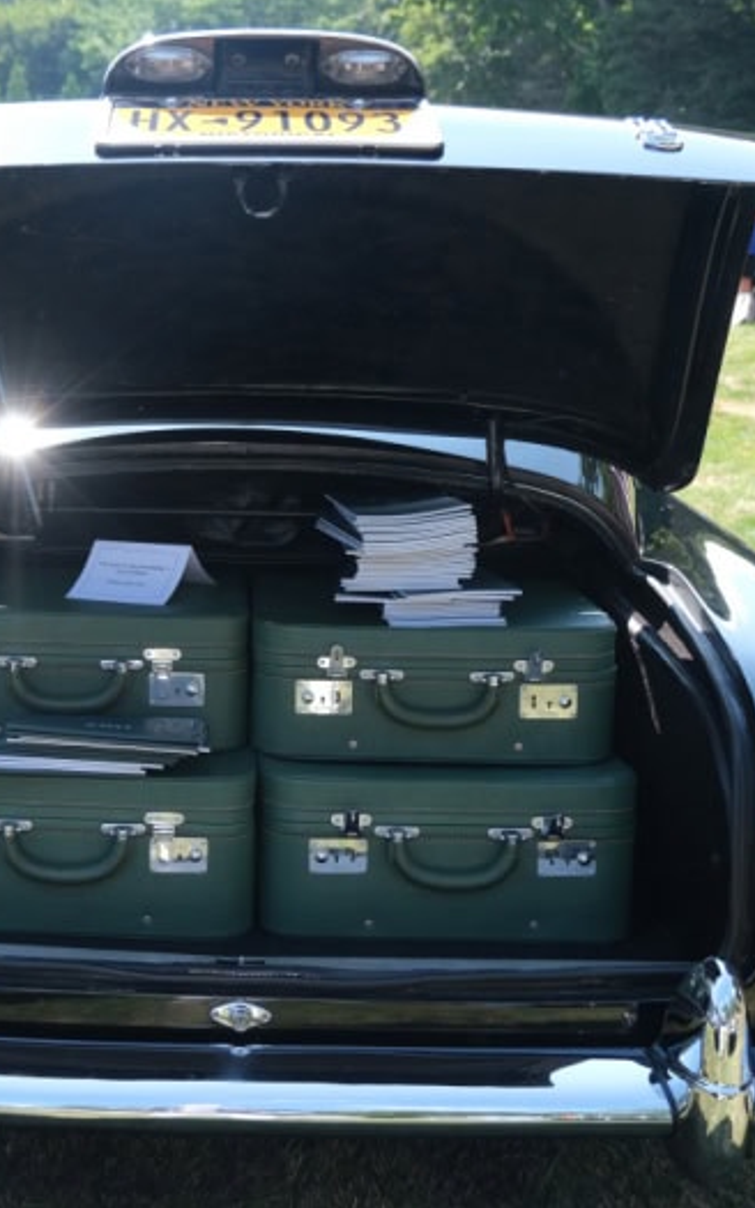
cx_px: 154
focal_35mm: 45
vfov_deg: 44.4
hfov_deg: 28.0
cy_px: 611
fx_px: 1482
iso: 200
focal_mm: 19.2
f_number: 4
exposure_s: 1/300
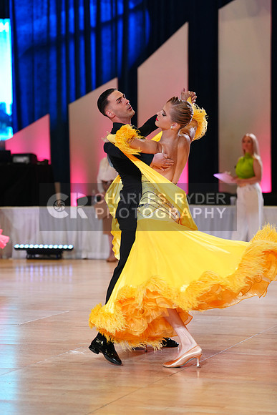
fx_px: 1234
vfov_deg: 19.1
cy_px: 208
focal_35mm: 107
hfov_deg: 12.8
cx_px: 138
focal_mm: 107
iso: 2000
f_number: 2.8
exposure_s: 1/400
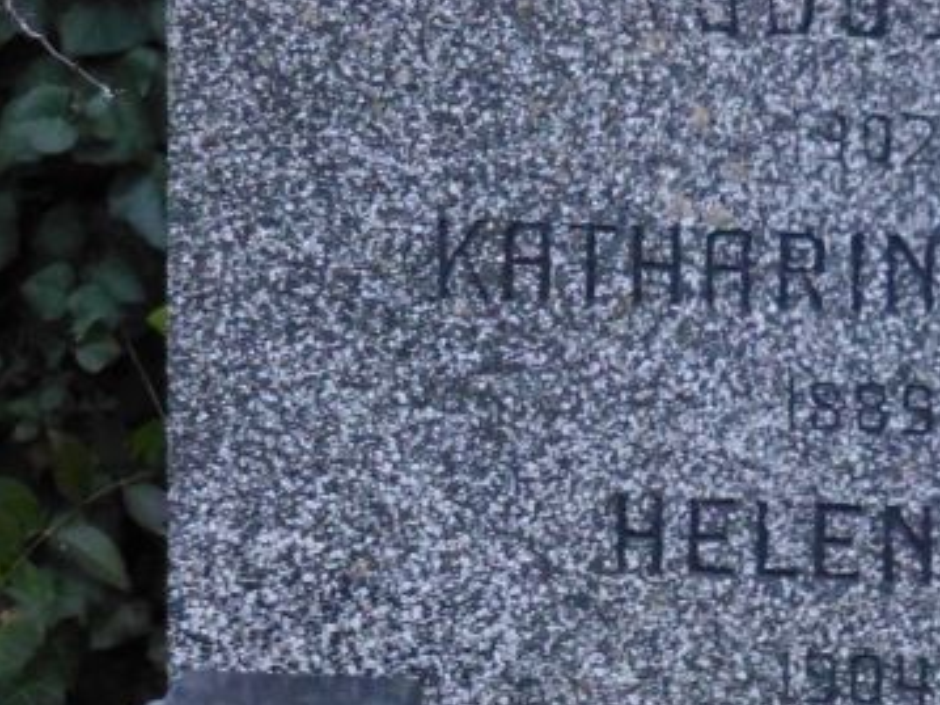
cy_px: 139
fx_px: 7384
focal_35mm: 272
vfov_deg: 5.5
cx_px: 1000
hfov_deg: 7.2
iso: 1600
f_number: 5.4
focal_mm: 21.8
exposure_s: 1/15
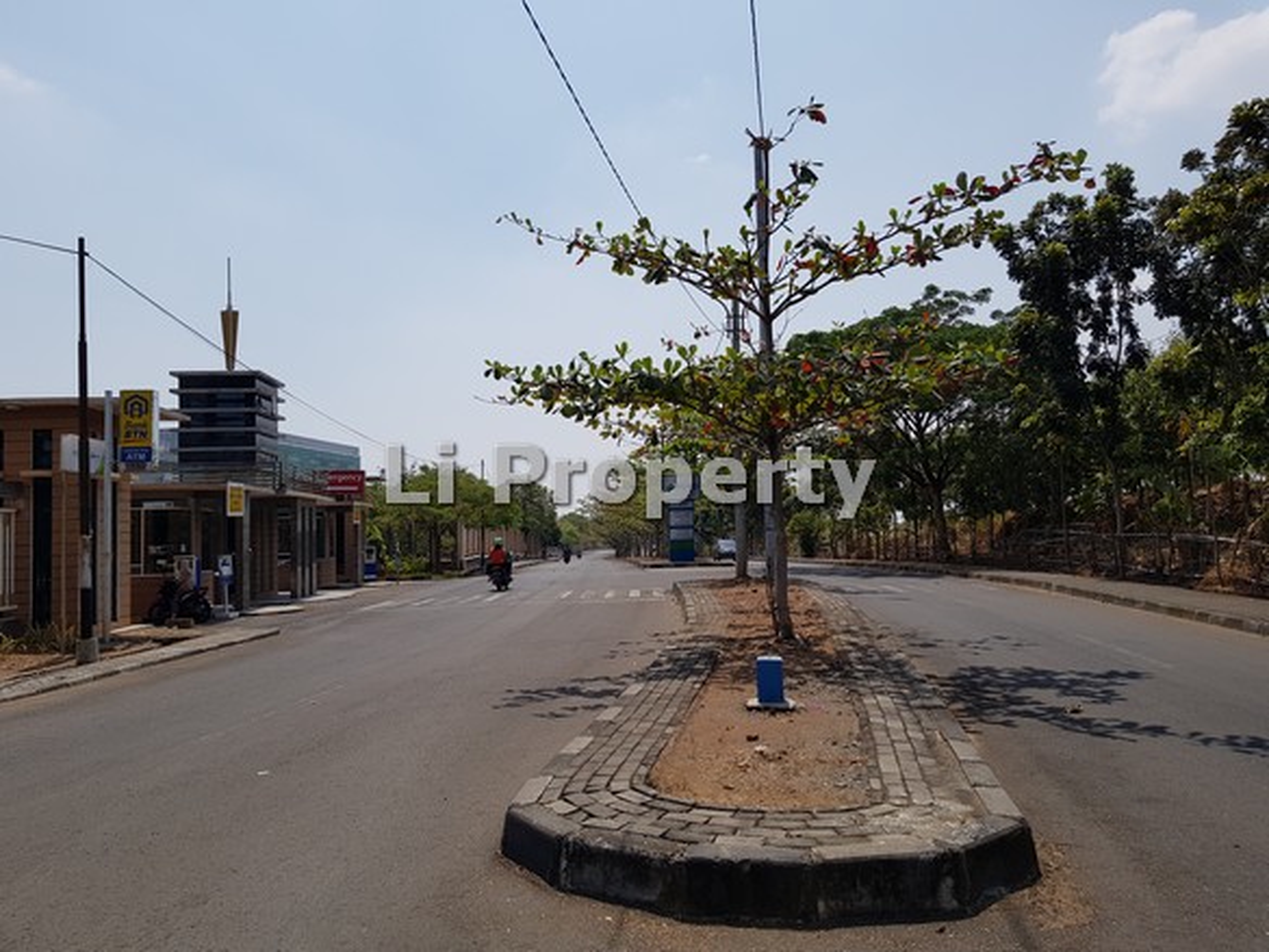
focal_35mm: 26
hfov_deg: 67.3
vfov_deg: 53.1
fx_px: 953
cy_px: 476
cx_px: 634
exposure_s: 1/4008
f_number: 1.7
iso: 40
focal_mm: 4.3
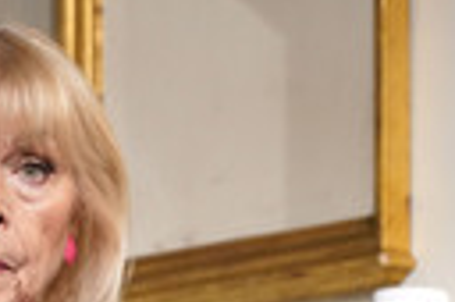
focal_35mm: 704
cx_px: 98
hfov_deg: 2.9
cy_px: 469
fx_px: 8886
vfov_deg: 1.9
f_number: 5.6
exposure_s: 1/320
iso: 3200
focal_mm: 200
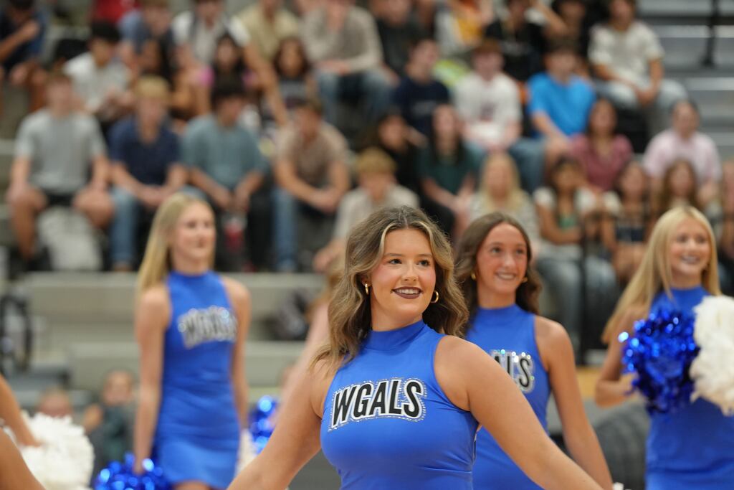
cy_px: 245
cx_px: 367
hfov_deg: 10.3
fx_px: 4078
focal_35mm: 200
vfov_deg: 6.9
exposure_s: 1/200
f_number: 4
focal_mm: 200
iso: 2500
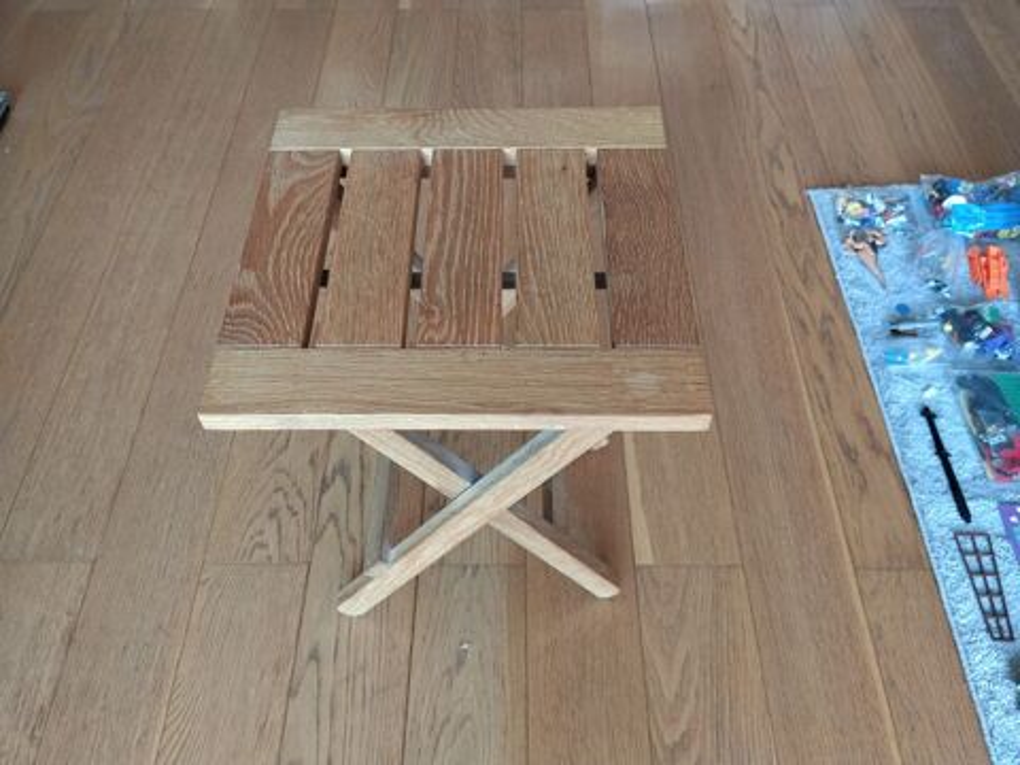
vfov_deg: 48.2
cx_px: 510
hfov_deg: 61.7
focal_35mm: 29
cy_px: 382
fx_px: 855
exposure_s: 1/33.3
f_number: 1.8
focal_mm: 4.22
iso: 200
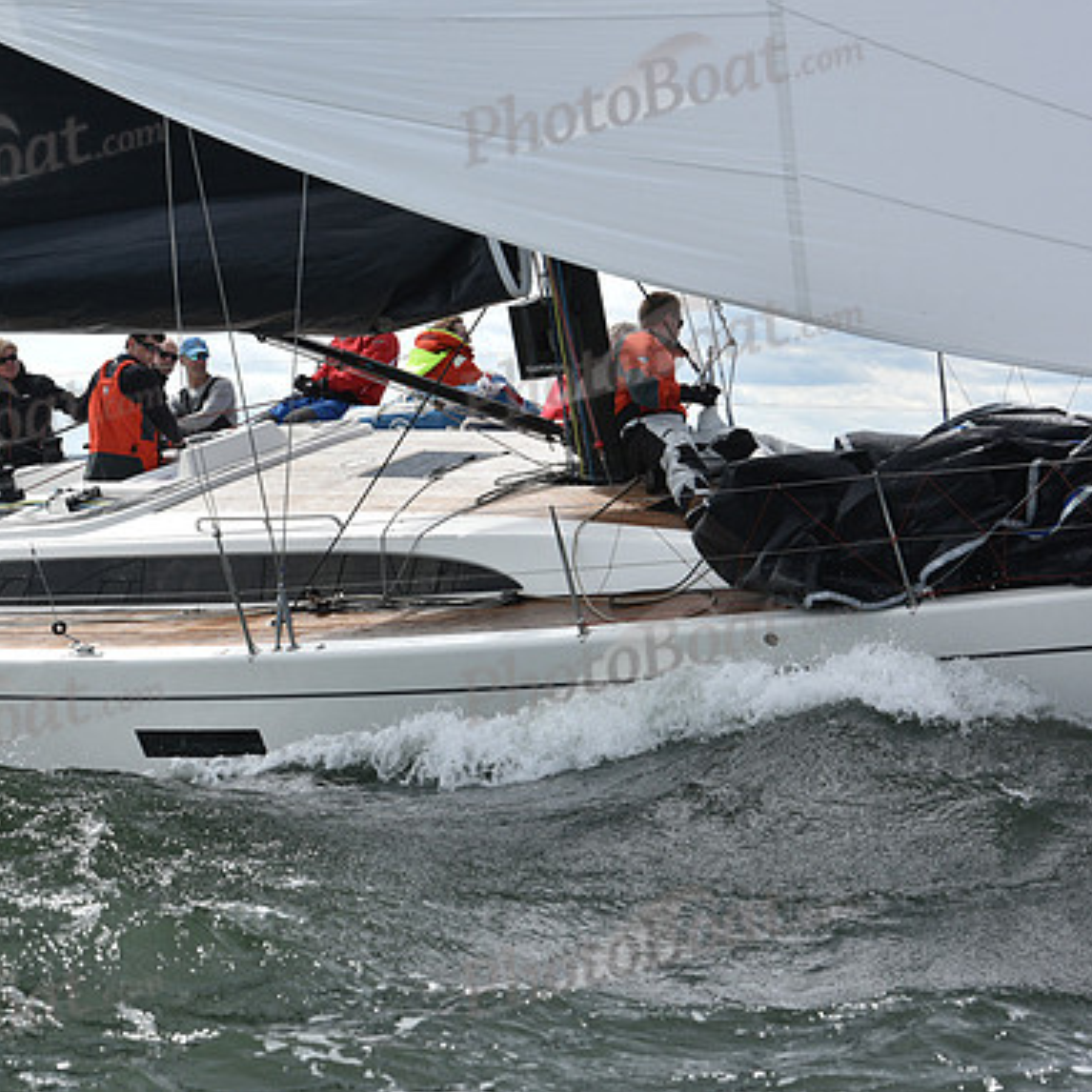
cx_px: 314
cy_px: 545
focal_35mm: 111
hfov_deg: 15.6
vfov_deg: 15.7
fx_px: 3962
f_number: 7.1
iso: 320
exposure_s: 1/1000
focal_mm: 86
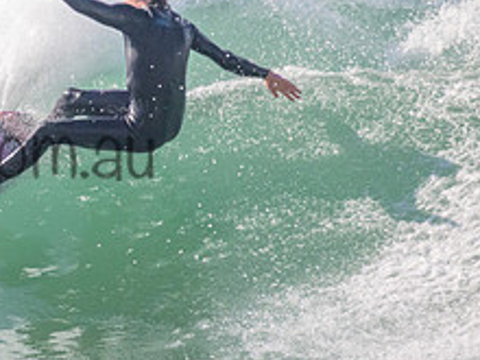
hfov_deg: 1.0
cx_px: -76
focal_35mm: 2033
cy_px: 128
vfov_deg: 0.7
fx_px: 28190
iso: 2000
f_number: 11
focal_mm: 800
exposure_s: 1/2000
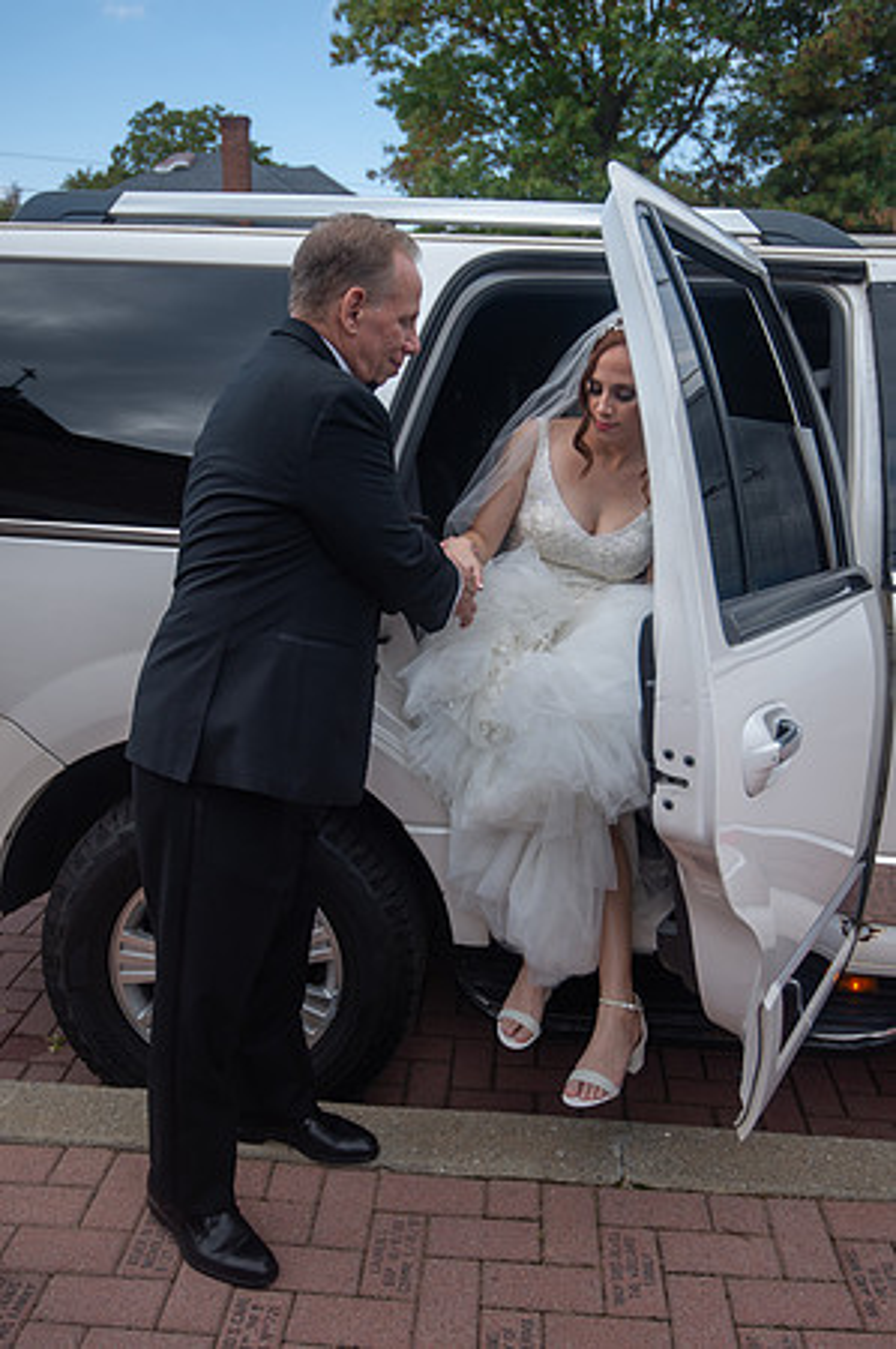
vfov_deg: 60.3
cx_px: 448
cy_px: 674
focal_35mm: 31
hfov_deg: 42.2
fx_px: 1160
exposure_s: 1/1250
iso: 400
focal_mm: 31
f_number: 4
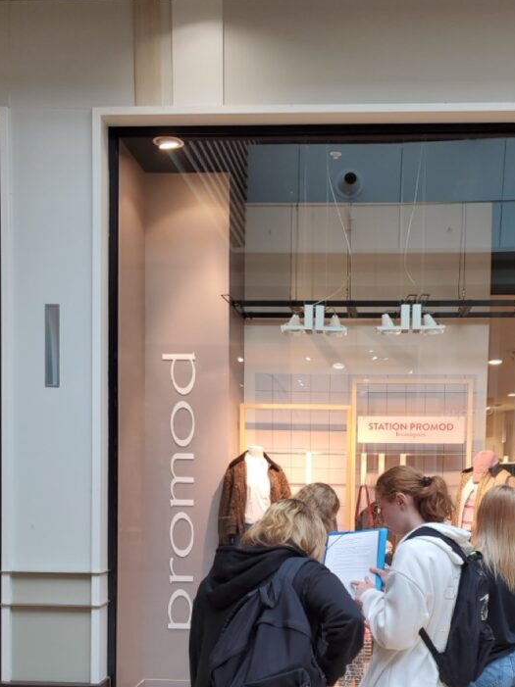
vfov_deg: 47.5
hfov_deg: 37.4
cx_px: 326
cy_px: 499
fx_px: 754
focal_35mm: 38
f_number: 1.5
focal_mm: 4.3
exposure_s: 1/147
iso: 50
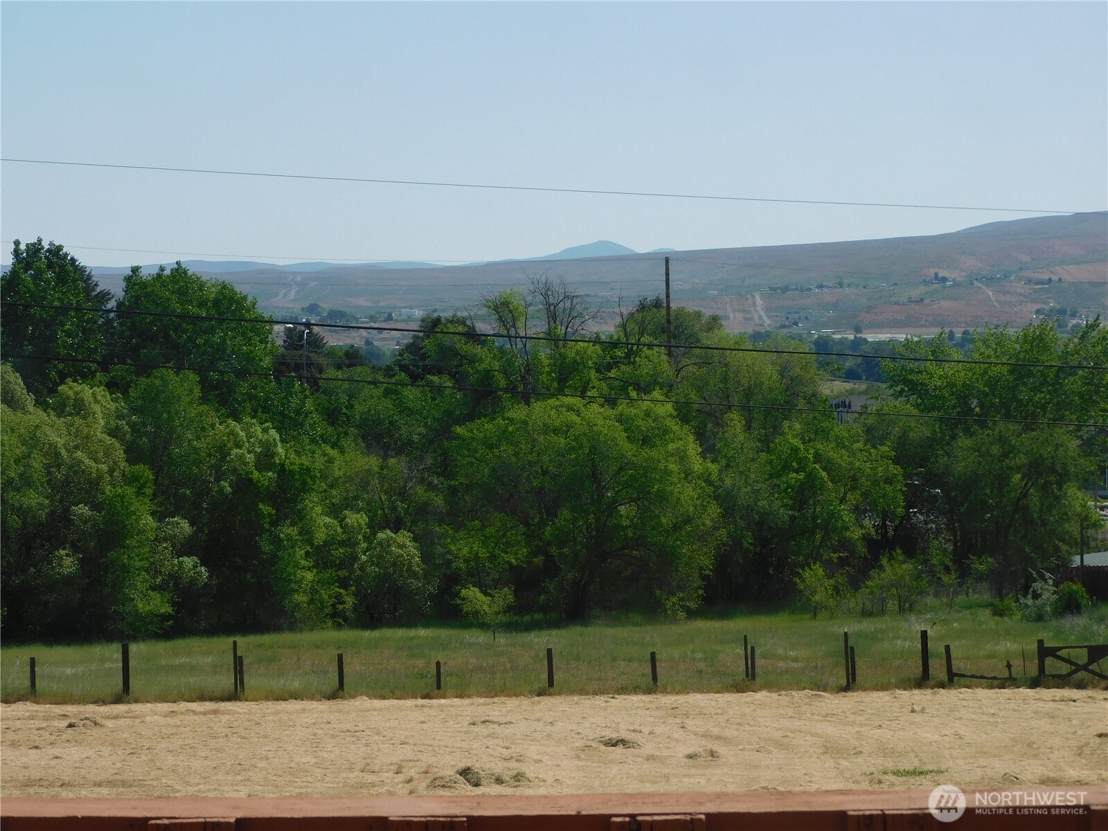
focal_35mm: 95
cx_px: 554
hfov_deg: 20.7
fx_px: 3041
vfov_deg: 15.6
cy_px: 416
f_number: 4.8
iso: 125
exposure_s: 1/640
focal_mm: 17
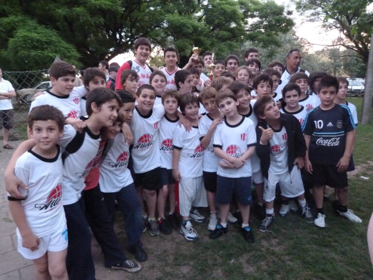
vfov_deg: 54.9
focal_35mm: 25
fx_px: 269
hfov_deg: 69.4
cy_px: 140
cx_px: 186
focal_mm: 4.5
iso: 800
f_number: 2.8
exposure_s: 1/15
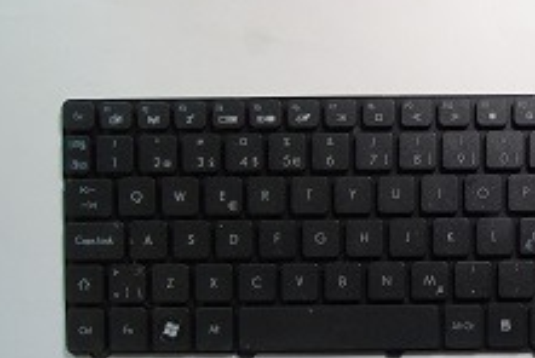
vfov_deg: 28.7
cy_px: 215
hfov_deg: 39.5
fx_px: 699
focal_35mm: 47
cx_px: 460
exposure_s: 1/20
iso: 200
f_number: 5.4
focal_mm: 4.4
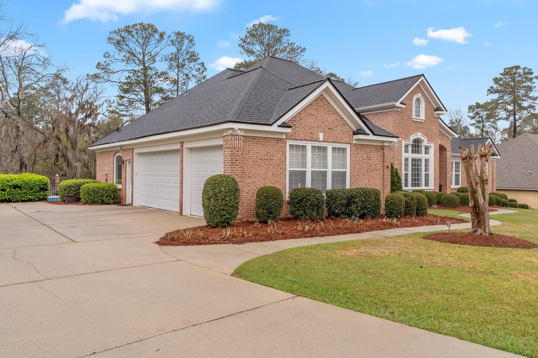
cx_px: 269
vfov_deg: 46.4
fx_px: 418
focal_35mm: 28
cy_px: 179
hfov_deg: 65.5
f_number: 9
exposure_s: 1/50
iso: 100
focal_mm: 28
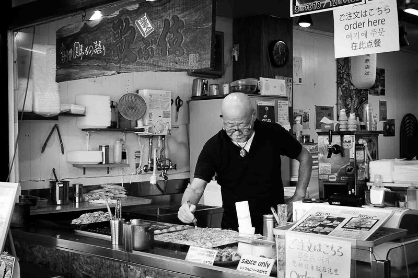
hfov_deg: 39.6
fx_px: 580
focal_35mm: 50
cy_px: 139
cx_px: 209
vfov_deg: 26.9
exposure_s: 1/50
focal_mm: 50
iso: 640
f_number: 11
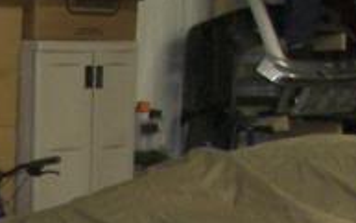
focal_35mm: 202
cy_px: 584
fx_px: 1962
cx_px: -266
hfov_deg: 9.9
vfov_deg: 6.2
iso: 125
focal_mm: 6
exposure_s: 1/30
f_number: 2.8
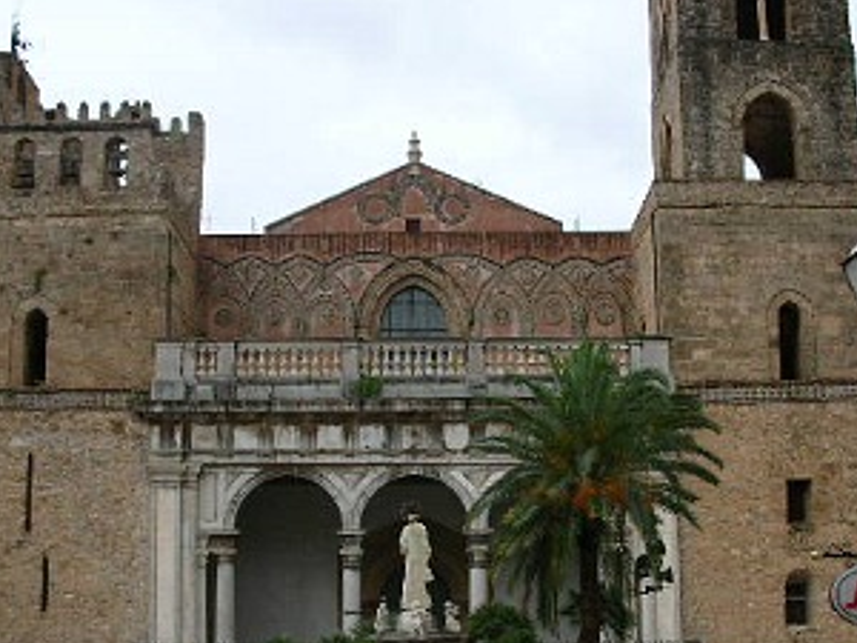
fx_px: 1386
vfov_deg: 26.1
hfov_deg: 34.3
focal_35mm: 56
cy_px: 363
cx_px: 423
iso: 50
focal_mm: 5.8
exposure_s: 1/55
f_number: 8.5
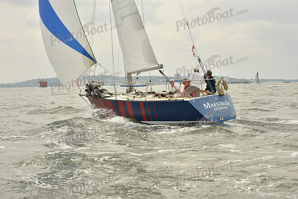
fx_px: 580
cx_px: 149
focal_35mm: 70
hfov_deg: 28.8
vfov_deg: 19.5
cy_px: 100
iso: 250
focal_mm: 70
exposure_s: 1/640
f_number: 11
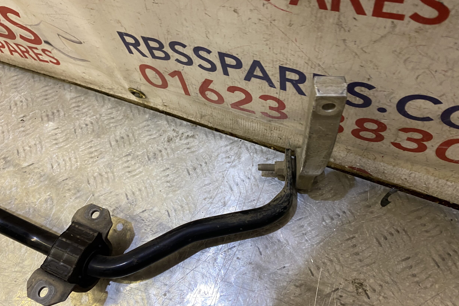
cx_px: 227
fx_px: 357
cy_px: 132
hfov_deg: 65.5
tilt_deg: -61.8
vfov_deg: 46.3
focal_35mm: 28
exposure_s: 1/50
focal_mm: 4.25
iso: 125
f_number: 1.8
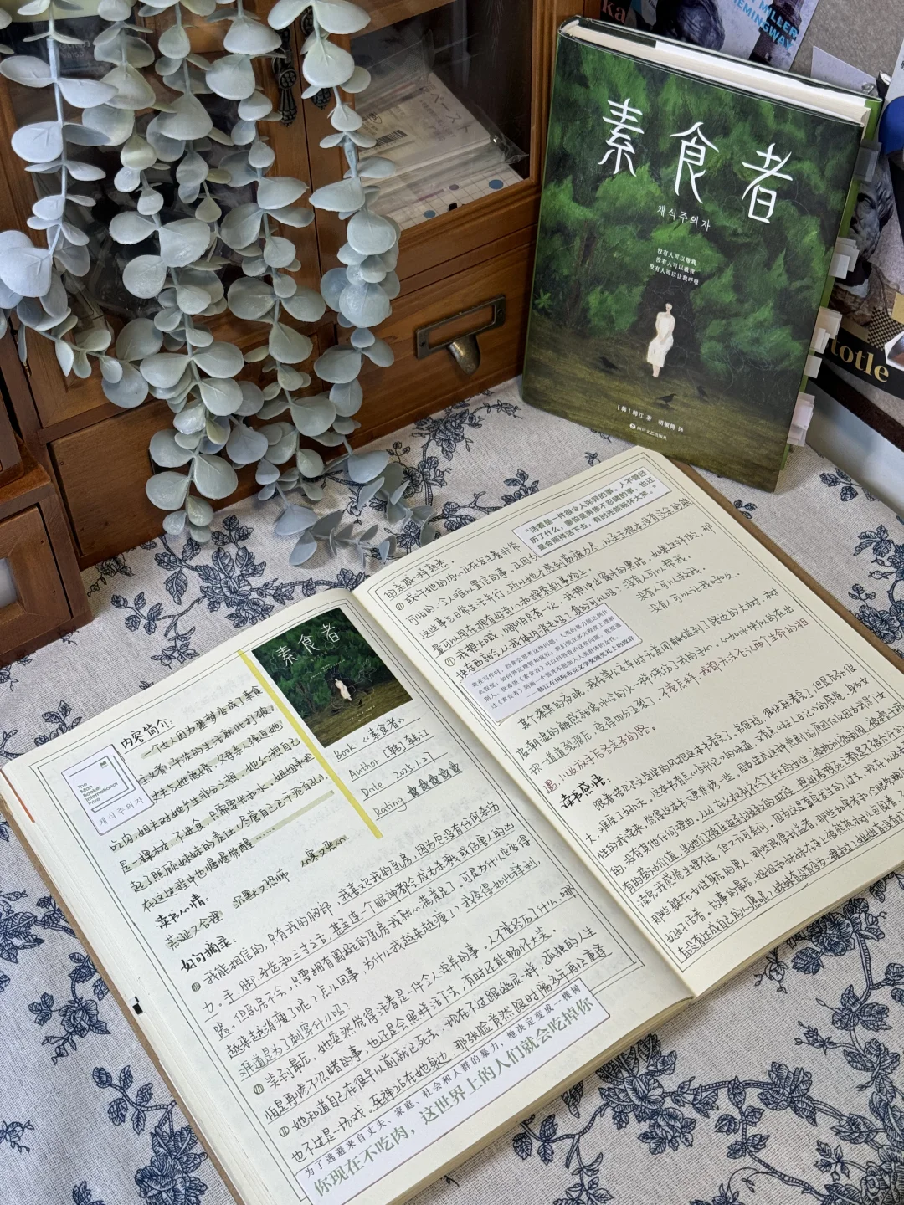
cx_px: 452
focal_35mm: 48
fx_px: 1671
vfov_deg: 39.7
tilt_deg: -50.1
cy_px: 602
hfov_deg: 30.3
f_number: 1.78
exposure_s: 1/121
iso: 80
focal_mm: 6.86
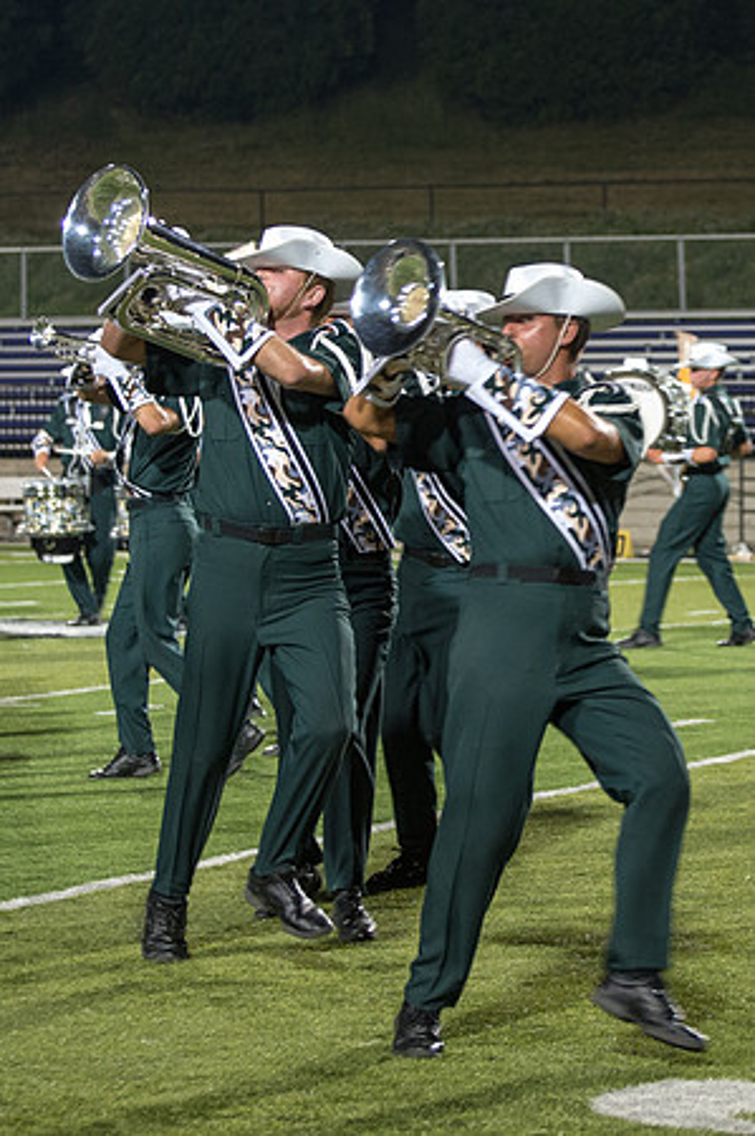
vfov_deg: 13.0
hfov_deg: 8.7
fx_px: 4970
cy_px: 399
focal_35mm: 158
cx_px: 568
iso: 2500
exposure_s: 1/160
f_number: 4.5
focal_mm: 80
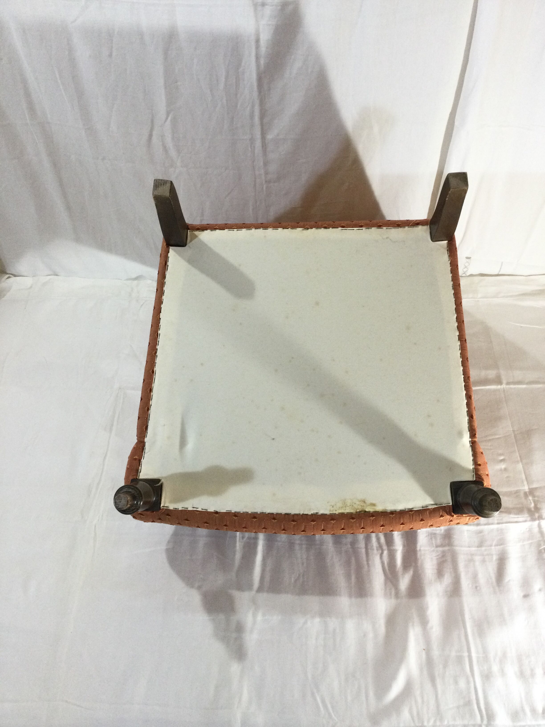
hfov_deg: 45.4
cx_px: 272
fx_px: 651
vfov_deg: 58.4
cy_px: 364
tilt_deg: -47.3
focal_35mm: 31
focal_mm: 3.3
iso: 50
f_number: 2.4
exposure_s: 1/33
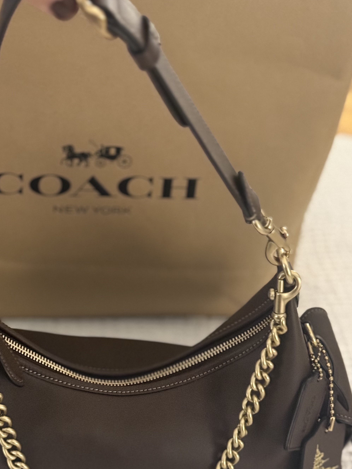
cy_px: 284
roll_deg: -3.6
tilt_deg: -37.2
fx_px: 990
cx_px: 109
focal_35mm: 73
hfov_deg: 20.1
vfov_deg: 26.6
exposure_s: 1/24
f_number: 1.78
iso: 640
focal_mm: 6.76
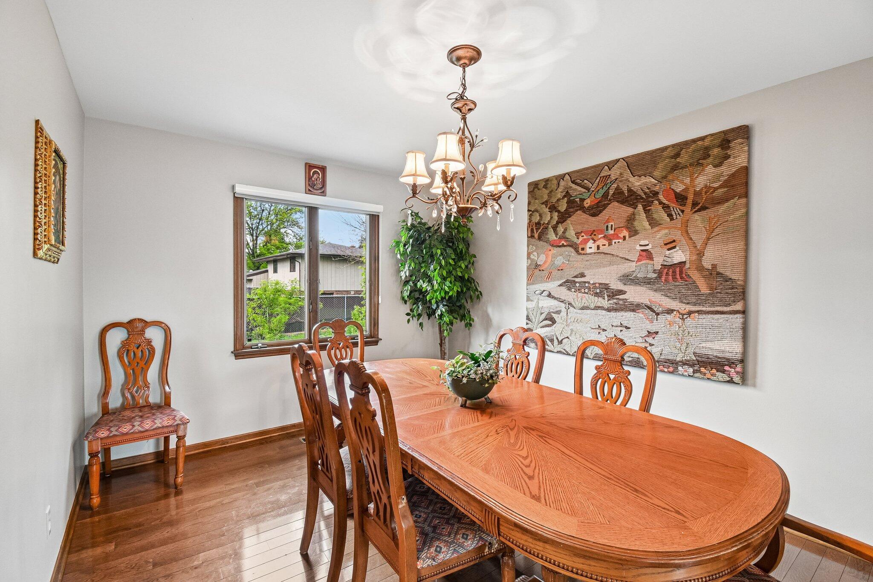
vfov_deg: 77.3
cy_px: 291
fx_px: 364
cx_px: 436
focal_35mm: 15
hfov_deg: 100.4
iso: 400
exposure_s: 1/13
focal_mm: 10
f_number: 8
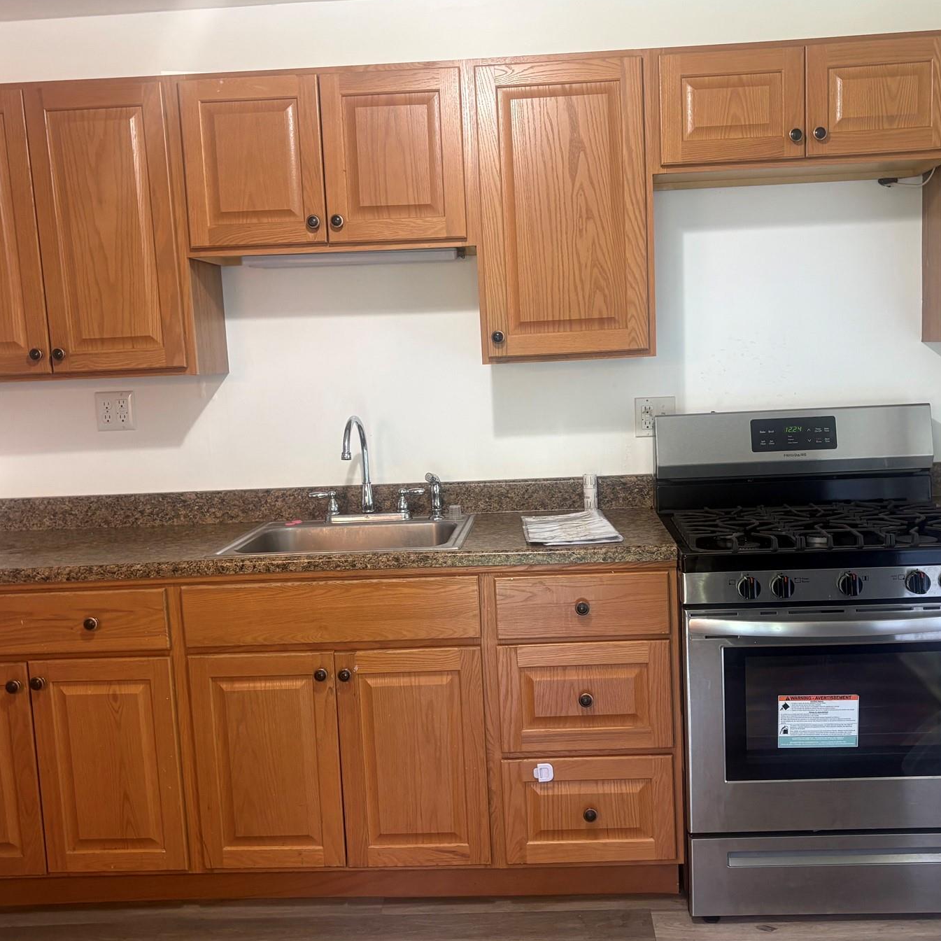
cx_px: 502
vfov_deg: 47.2
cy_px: 499
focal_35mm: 35
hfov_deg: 47.2
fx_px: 1076
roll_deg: +3.5
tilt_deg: -8.0
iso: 125
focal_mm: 5.96
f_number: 1.6
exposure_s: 1/60
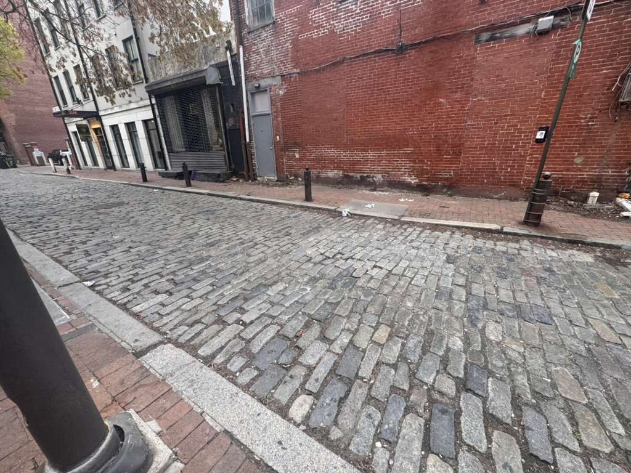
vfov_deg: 85.7
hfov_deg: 102.1
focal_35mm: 14
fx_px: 255
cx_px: 316
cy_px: 236
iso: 100
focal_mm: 2.22
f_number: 2.2
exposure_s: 1/99
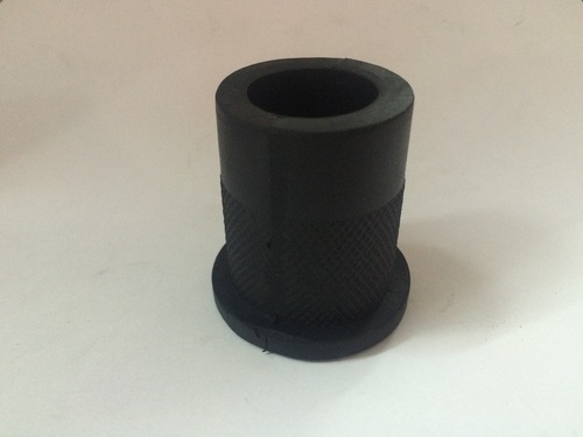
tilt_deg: -35.8
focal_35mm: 29
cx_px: 292
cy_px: 218
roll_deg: +1.4
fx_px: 488
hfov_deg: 61.7
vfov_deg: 48.2
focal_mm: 4.15
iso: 320
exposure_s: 1/33
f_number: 2.2
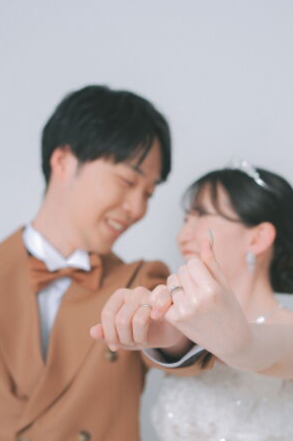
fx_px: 1014
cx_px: 159
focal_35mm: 83
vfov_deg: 24.5
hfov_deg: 16.4
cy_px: 236
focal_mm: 50
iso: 100
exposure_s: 1/250
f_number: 2.8
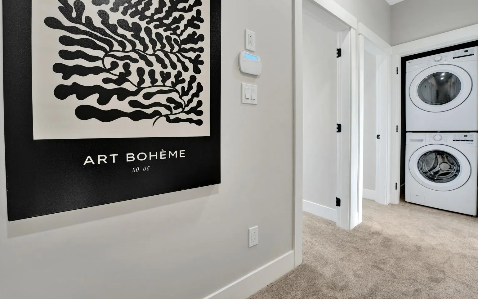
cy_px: 133
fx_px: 205
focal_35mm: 16
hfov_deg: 98.7
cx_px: 243
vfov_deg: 71.9
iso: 400
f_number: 8
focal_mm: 14.7
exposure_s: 1/8
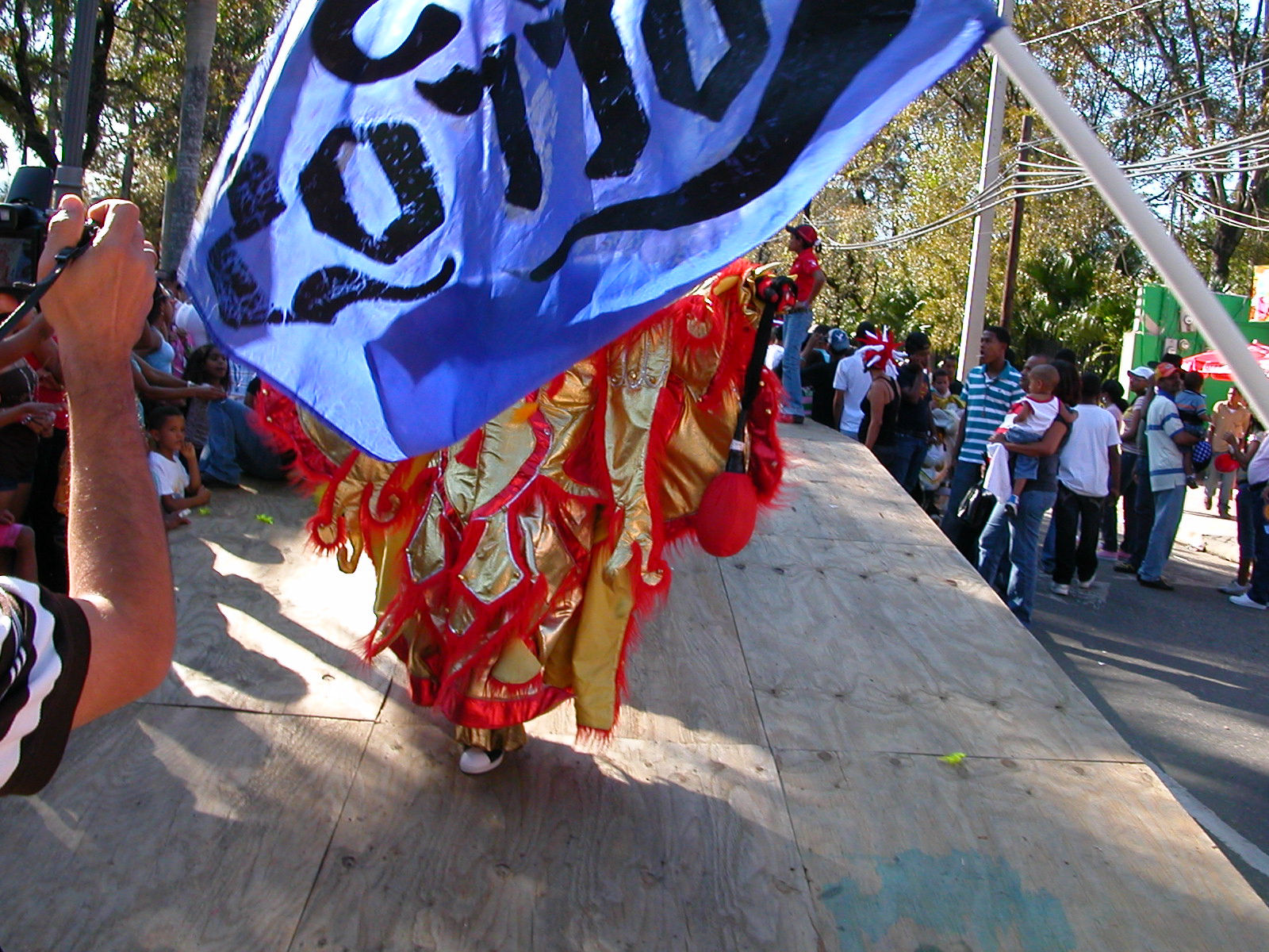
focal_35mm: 37
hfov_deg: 50.1
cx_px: 634
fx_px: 1356
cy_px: 476
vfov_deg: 38.7
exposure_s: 1/160
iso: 100
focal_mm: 5.6
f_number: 4.5
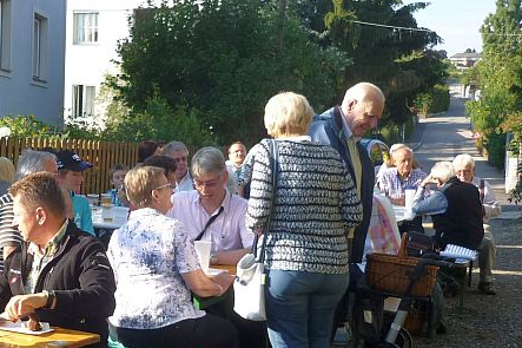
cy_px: 242
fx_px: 899
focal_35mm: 62
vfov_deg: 21.8
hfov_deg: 31.4
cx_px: 88
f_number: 2.8
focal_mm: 5.5
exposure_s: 1/320
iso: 80
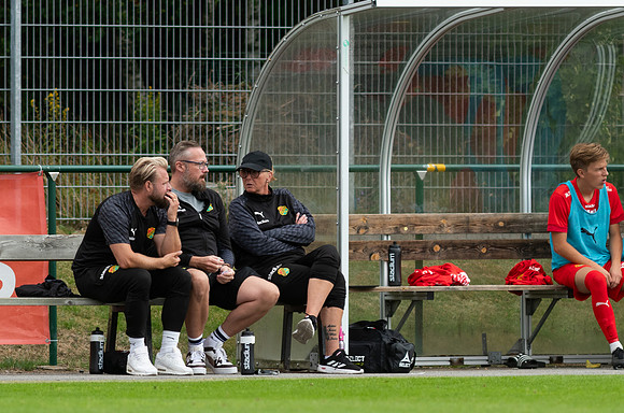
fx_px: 13996
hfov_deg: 2.6
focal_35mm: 809
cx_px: 206
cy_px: 274
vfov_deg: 1.7
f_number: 3.2
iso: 220
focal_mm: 300
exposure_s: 1/1600
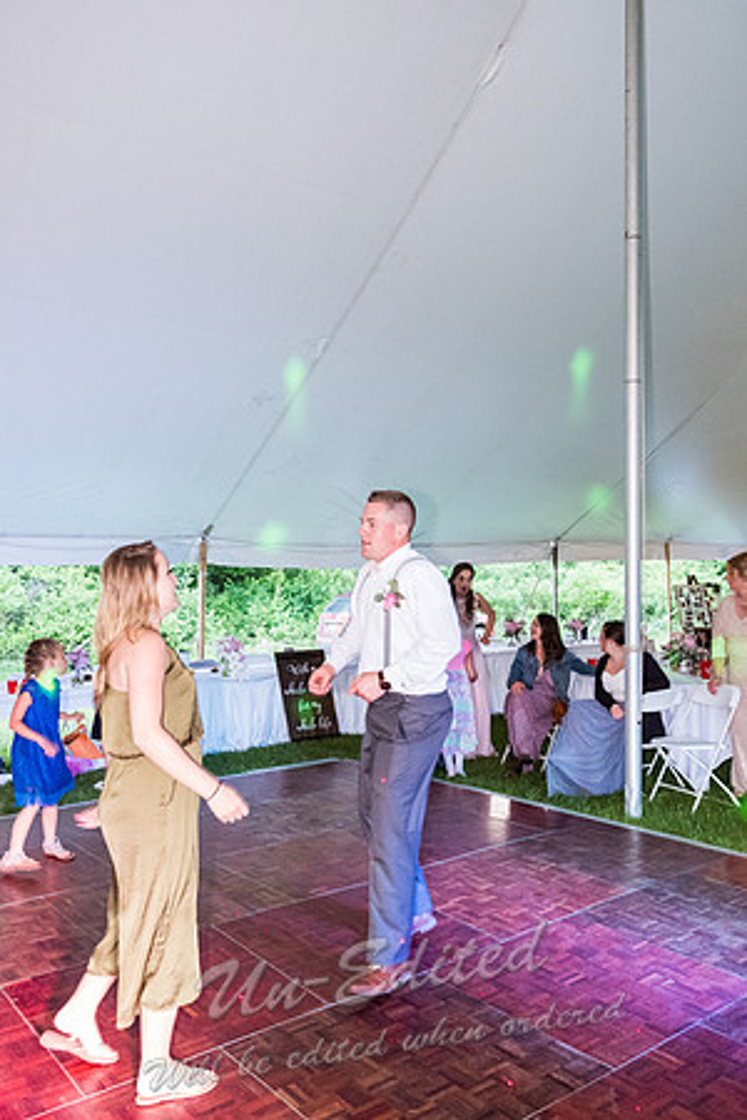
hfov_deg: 47.9
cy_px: 560
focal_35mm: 27
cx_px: 374
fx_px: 840
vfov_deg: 67.4
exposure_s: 1/45
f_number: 4
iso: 6400
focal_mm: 18
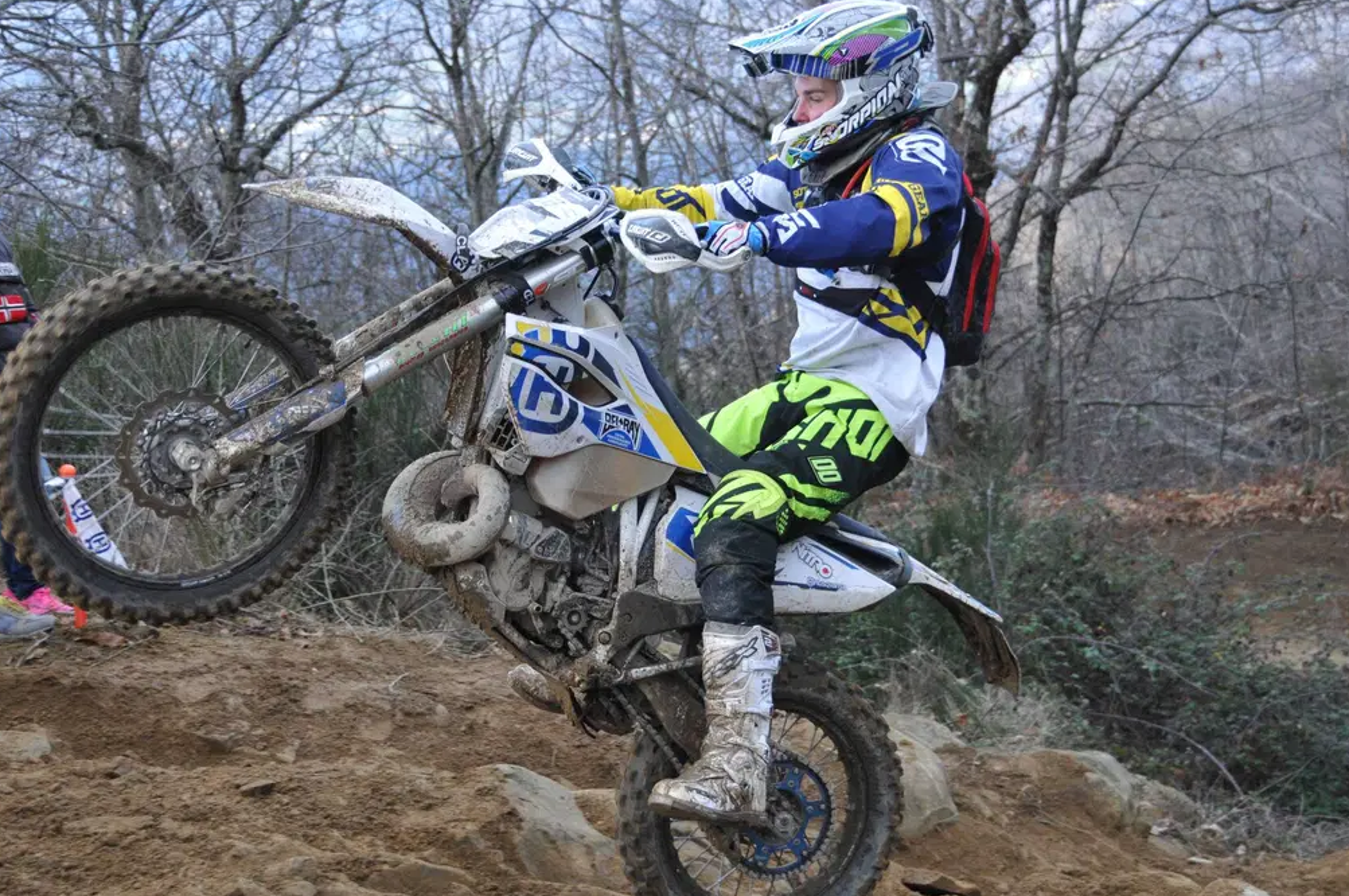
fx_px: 2283
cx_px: 615
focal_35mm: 61
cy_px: 454
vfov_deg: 22.2
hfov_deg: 32.9
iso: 800
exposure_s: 1/640
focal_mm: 34
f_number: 4.2
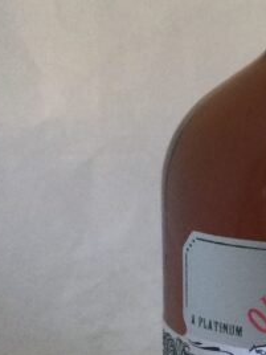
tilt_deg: -6.4
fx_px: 1107
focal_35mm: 108
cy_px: 162
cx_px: 402
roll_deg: -0.2
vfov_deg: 18.2
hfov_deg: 13.0
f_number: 2.4
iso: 80
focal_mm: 3.3
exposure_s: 1/33
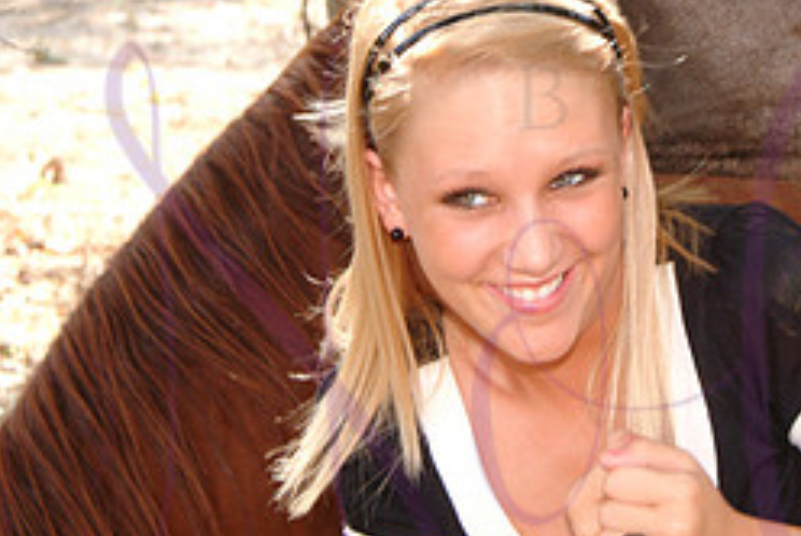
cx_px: 652
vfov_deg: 8.7
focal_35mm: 158
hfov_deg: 12.9
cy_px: 90
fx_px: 3523
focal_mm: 45
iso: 400
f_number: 5.6
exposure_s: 1/125
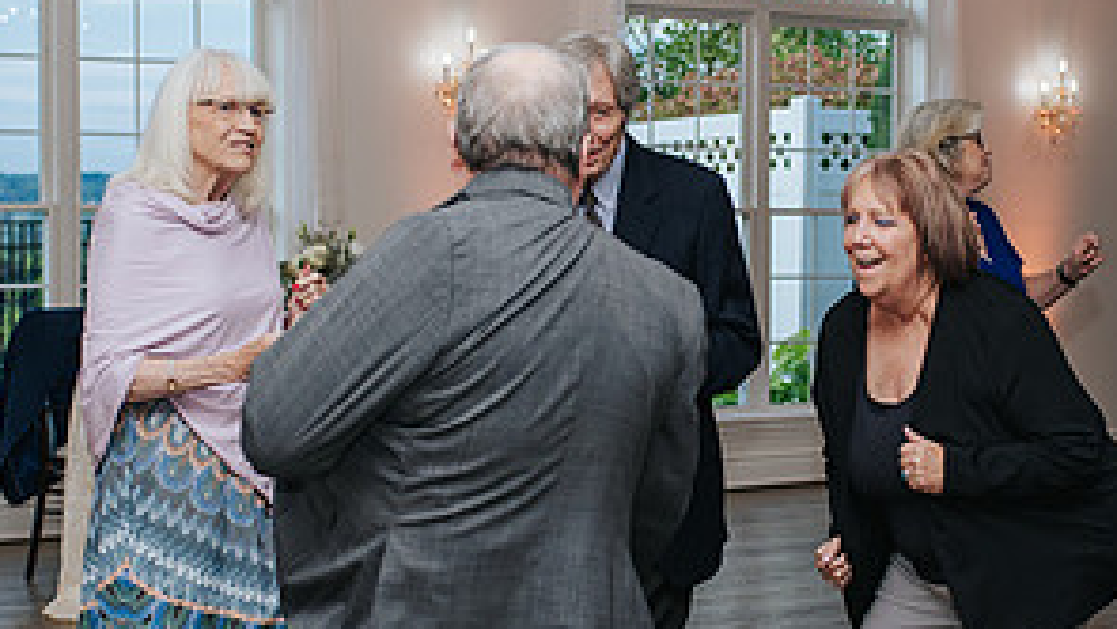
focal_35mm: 84
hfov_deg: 25.3
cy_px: 405
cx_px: 650
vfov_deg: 14.4
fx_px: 2488
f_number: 3.2
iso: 800
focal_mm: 35
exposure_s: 1/200
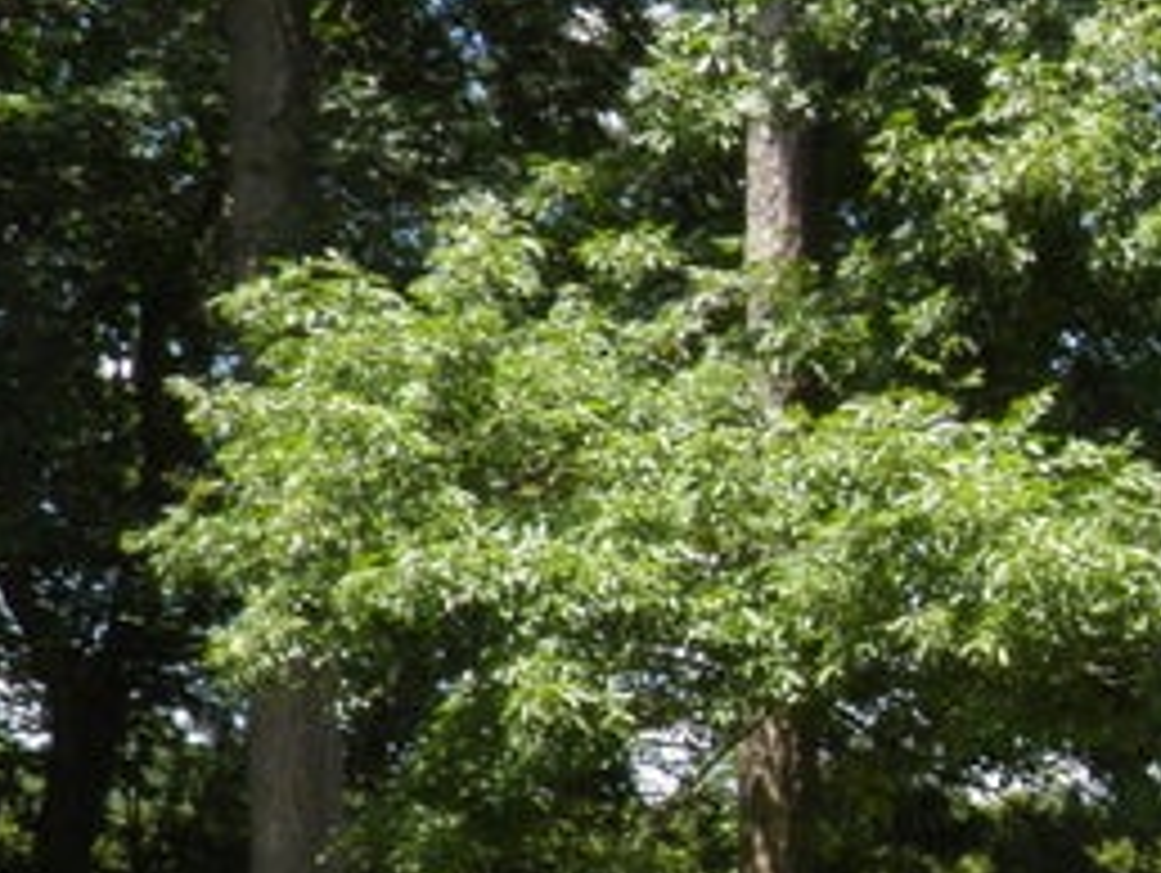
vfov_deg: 14.8
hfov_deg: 18.5
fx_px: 3323
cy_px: 770
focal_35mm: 99
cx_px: 1505
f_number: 5.9
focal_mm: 5.5
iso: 50
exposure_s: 1/80
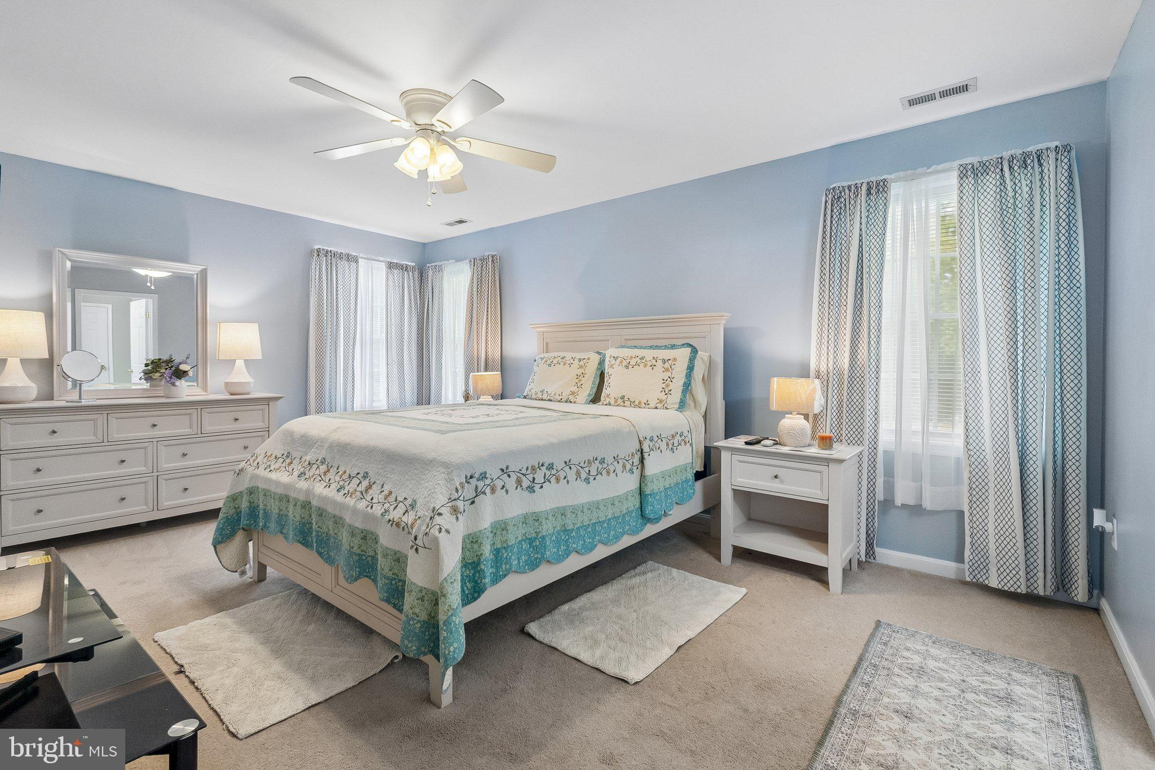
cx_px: 578
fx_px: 481
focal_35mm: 15
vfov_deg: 77.3
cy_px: 385
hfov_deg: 100.4
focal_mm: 10
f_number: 5.6
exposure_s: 1/60
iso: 400
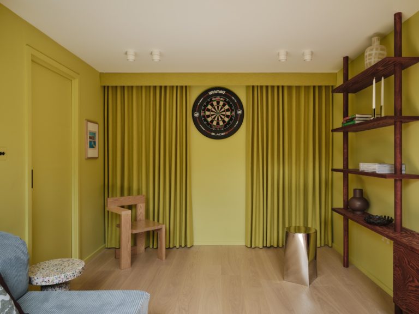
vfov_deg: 56.8
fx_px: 291
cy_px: 157
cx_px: 210
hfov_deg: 71.6
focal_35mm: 24
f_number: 11
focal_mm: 30.3
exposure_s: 1/6
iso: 400
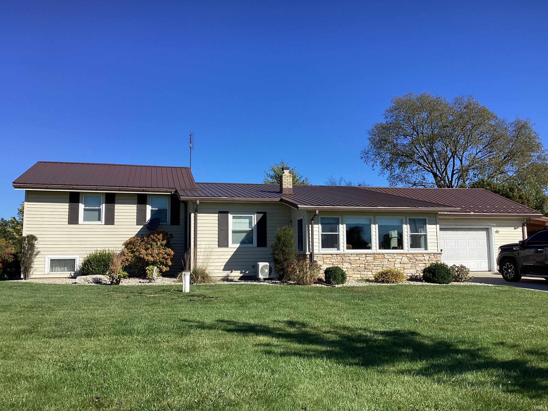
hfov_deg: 58.4
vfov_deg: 45.4
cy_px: 206
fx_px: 491
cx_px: 274
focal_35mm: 31
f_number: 2.4
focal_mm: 3.3
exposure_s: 1/1431
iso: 25
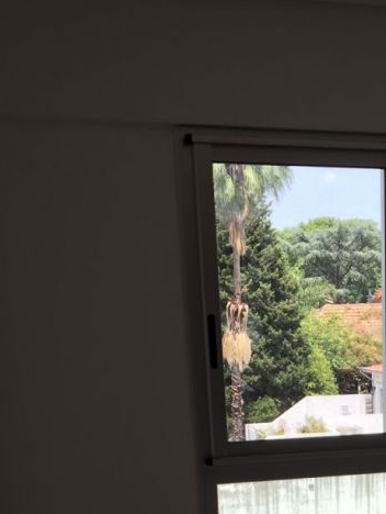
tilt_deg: -14.4
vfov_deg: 26.9
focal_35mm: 66
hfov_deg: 21.6
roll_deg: -0.3
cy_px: 569
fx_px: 979
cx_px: 372
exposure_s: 1/316
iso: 25
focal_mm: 4.15
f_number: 2.2
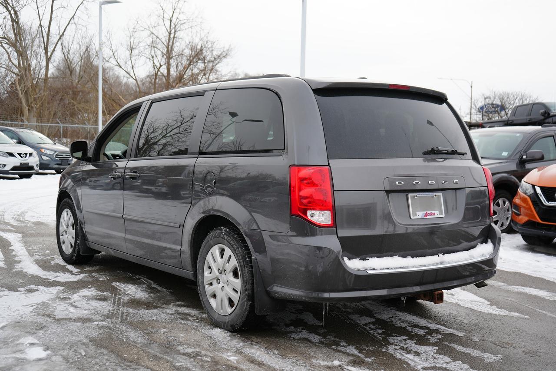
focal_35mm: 41
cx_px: 278
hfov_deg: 47.4
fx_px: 633
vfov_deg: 32.6
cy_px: 186
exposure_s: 1/200
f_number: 5
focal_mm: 41
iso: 100
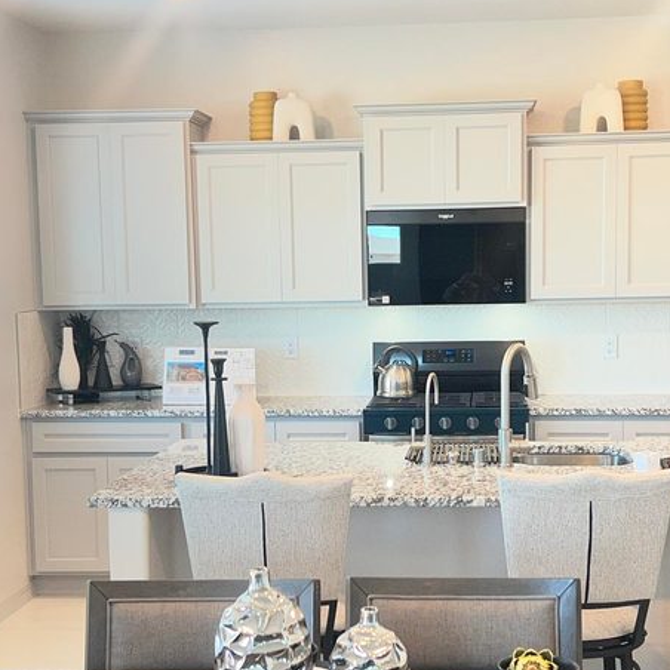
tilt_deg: -6.8
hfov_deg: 28.1
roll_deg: +0.9
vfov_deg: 28.1
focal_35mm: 61
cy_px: 399
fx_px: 1336
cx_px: 365
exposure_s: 1/120
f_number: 1.5
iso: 80
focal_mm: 5.7
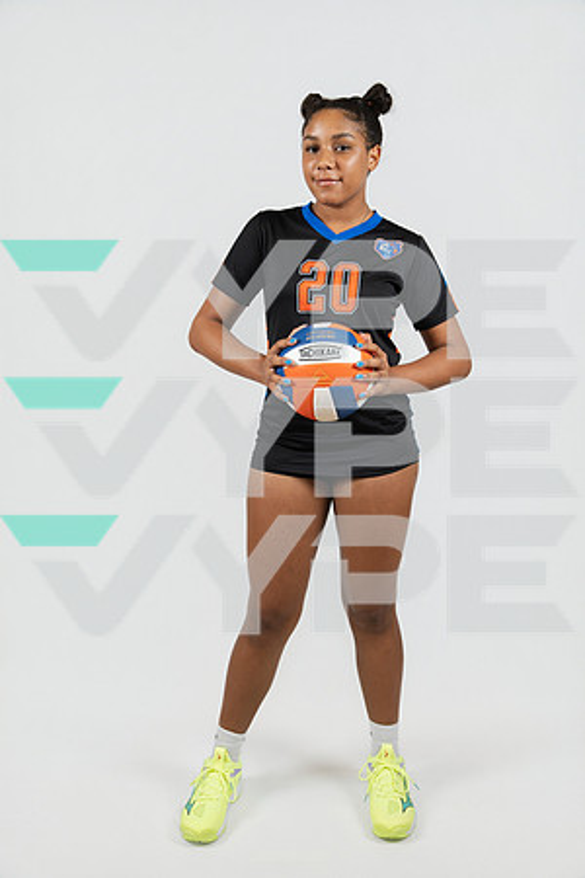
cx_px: 292
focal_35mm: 36
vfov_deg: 53.1
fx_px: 877
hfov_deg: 36.9
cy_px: 439
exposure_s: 1/160
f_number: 4
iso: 250
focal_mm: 36
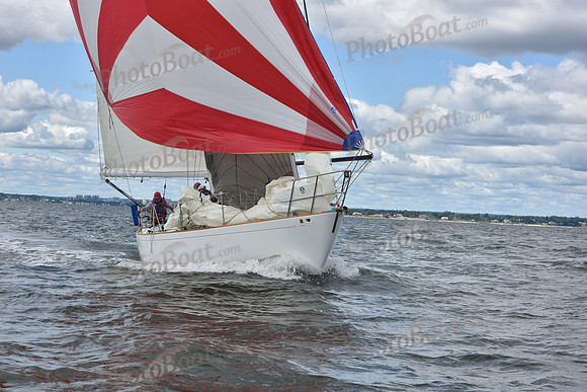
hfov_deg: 28.8
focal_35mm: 70
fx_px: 1142
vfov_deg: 19.5
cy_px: 196
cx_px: 294
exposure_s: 1/800
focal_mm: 70
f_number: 10
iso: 250
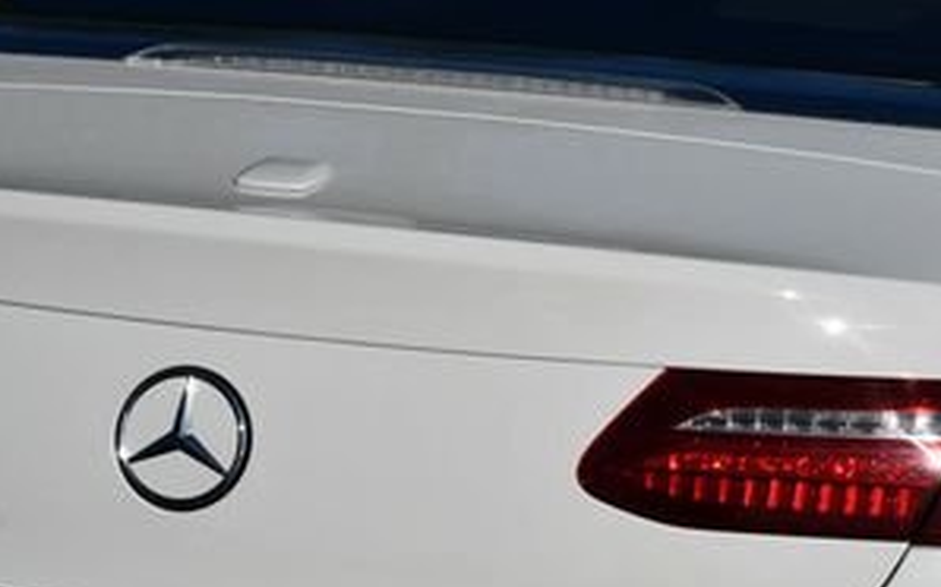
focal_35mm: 127
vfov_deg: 10.3
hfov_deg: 16.3
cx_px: 189
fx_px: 3256
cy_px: 470
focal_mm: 29
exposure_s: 1/500
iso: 100
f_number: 11
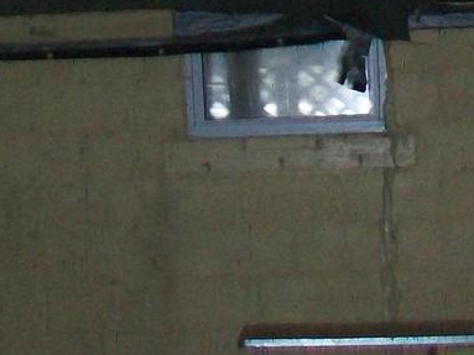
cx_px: 458
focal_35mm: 128
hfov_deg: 15.2
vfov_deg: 11.3
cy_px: 455
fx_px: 1752
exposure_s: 1/60
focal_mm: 6.1
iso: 160
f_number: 2.7
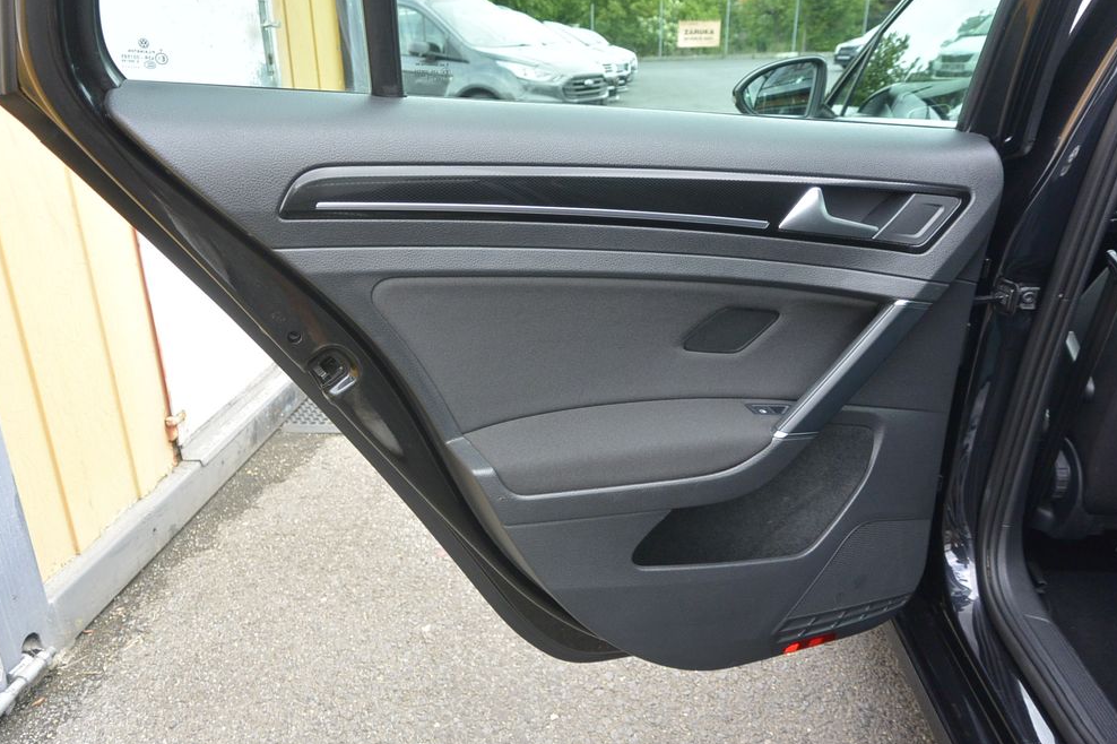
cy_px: 383
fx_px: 868
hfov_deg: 65.5
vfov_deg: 46.4
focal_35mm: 28
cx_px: 553
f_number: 3.5
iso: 200
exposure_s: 1/200
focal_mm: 10
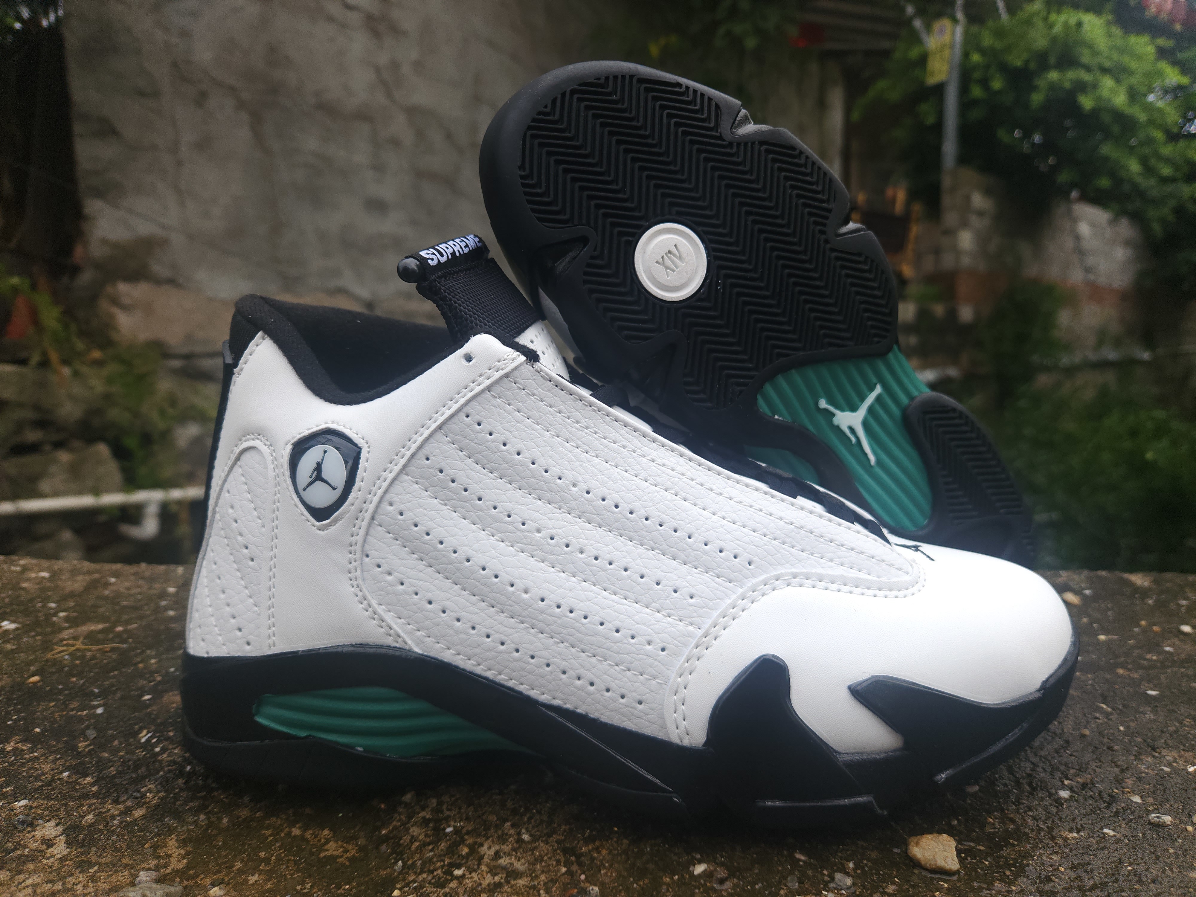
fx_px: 795
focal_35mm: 23
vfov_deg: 58.9
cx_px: 598
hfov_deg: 73.9
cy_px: 448
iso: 50
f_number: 1.8
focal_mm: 5.4
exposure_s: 1/290
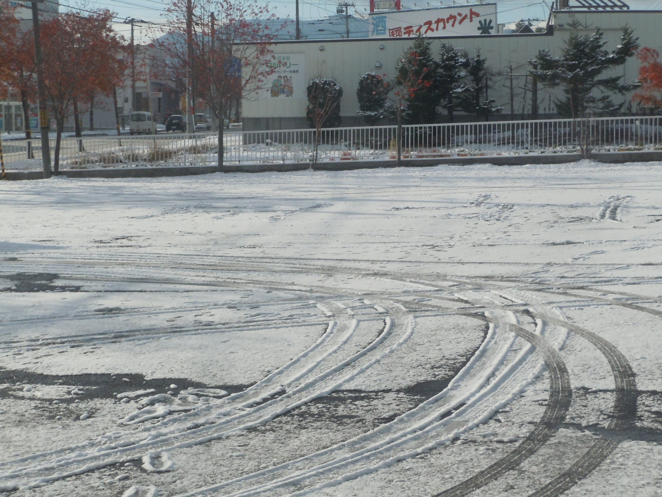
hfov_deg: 22.5
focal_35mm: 87
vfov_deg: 17.0
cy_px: 248
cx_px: 331
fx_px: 1664
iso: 400
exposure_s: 1/800
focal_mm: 15.6
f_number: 10.6
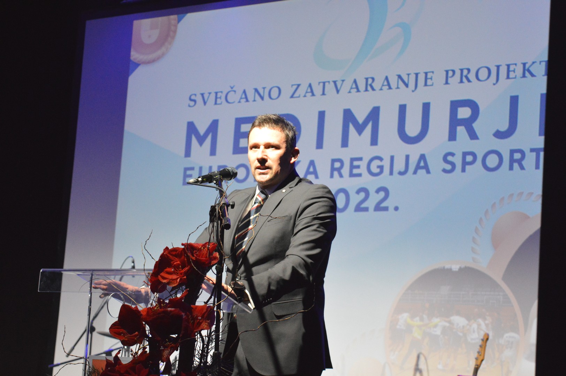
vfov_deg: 16.5
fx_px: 1296
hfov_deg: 24.6
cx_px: 283
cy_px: 188
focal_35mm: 82
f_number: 5.6
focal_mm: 55
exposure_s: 1/125
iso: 3200
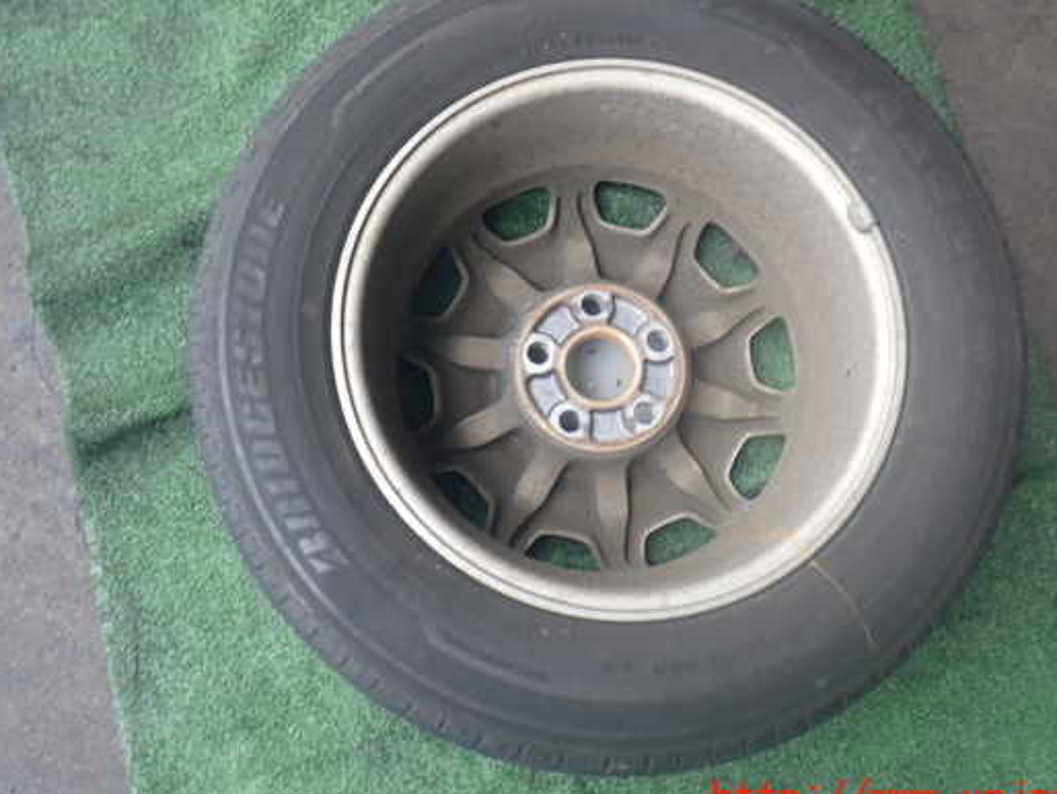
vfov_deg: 40.7
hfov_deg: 52.6
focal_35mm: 35
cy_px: 364
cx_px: 559
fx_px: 1069
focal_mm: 5.4
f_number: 2.3
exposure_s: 1/125
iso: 100
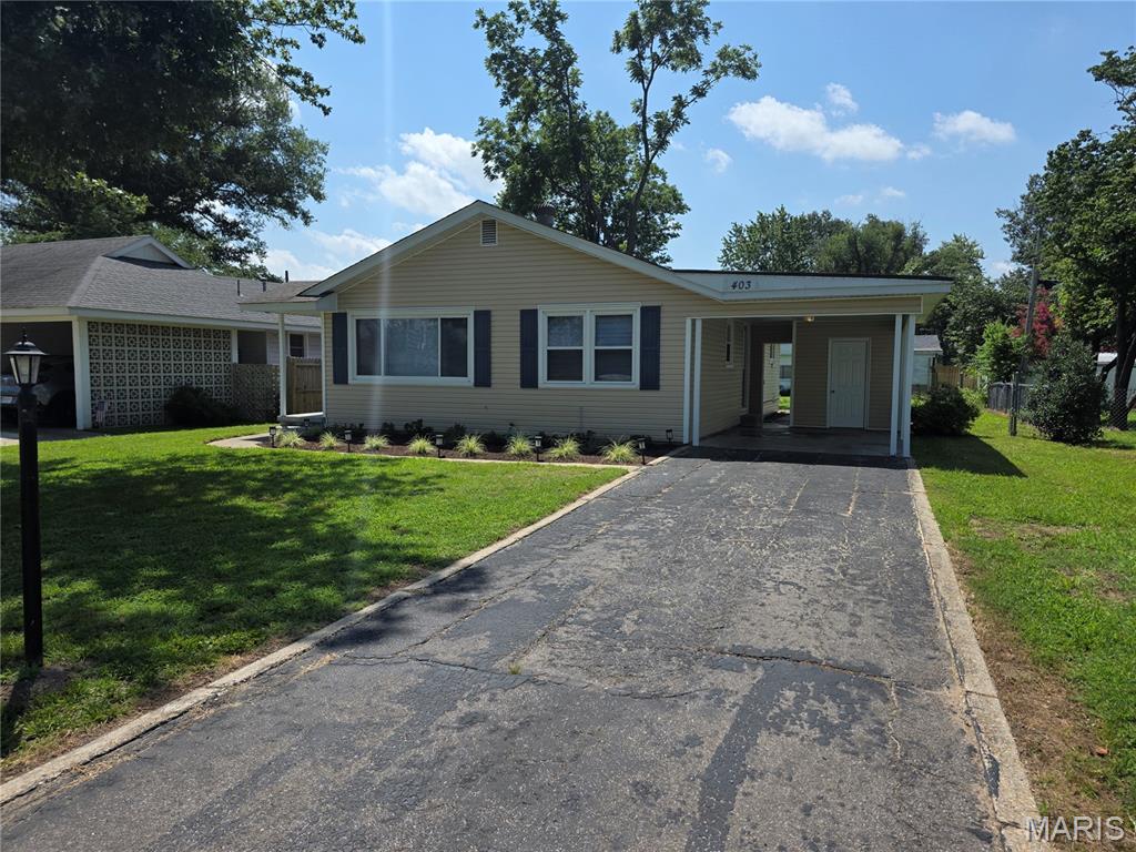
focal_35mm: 23
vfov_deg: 58.9
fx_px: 755
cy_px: 426
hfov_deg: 73.9
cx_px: 568
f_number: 1.7
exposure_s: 1/6574
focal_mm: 6.3
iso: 80
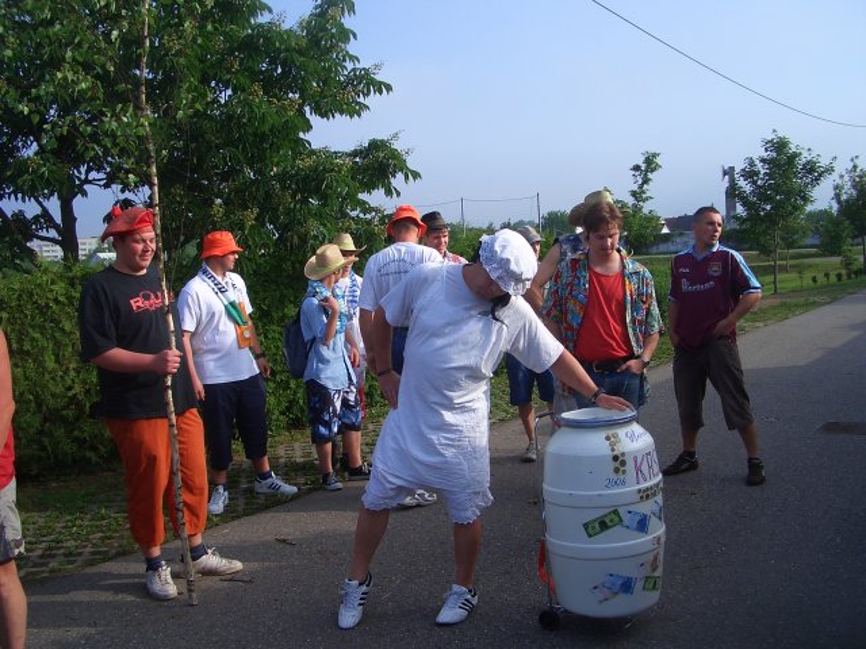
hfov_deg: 52.6
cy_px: 324
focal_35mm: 35
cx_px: 433
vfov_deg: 40.7
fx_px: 876
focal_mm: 5.8
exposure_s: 1/500
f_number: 4.3
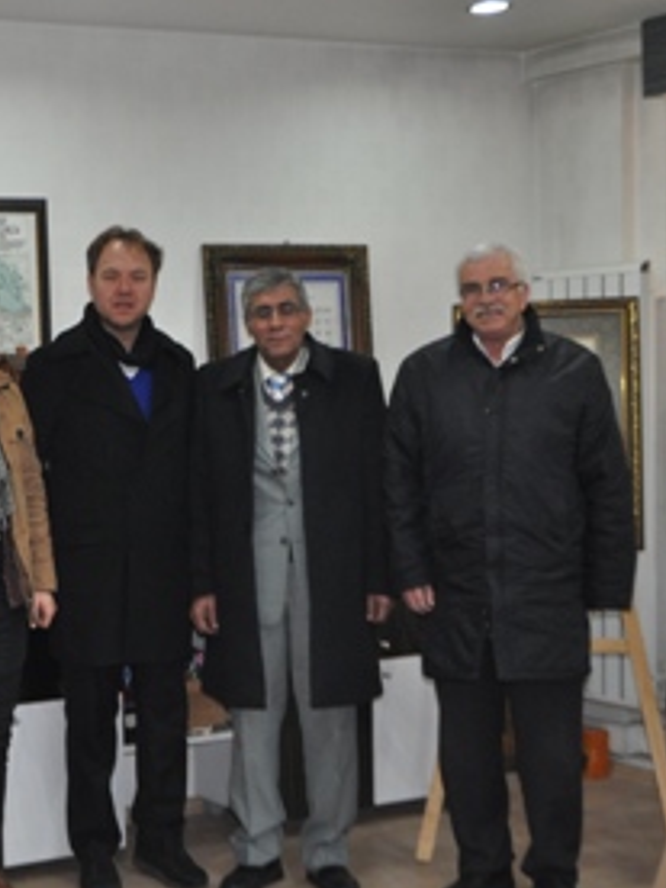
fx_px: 1739
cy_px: 470
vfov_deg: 28.6
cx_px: -3
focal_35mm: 68
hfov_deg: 20.9
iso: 800
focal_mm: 29
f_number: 3.8
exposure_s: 1/60
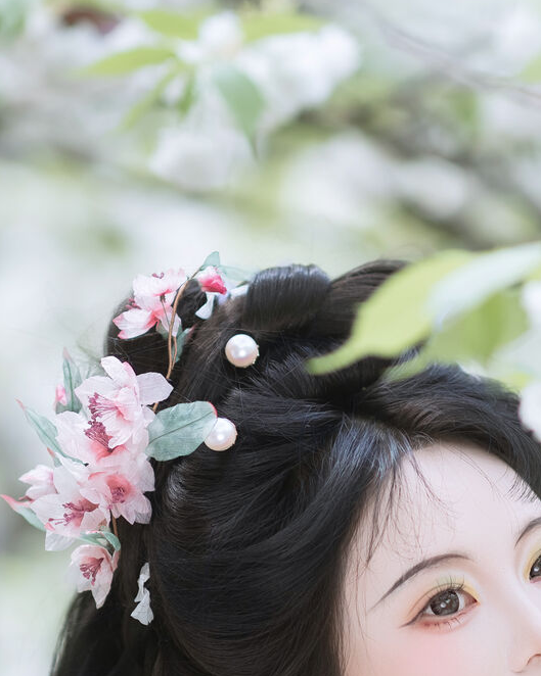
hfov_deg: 7.1
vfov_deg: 8.9
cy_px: 661
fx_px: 4346
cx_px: 571
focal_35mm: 217
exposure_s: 1/640
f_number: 1.8
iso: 100
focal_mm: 85
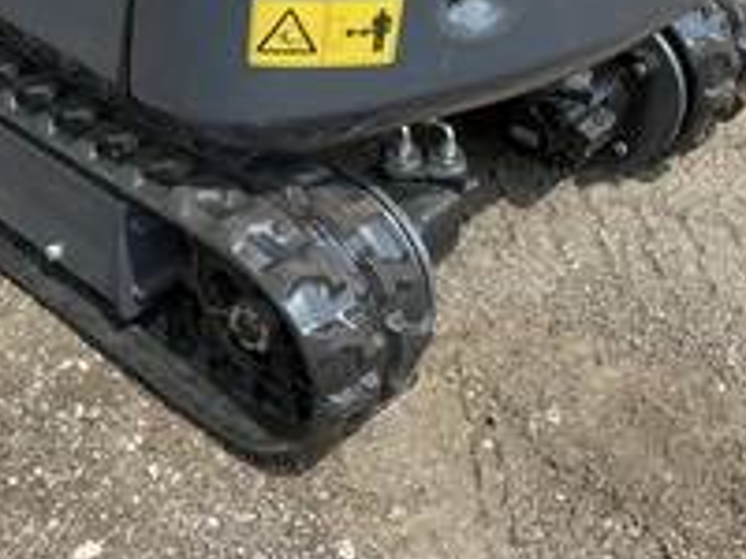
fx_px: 1250
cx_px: 168
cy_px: 119
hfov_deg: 32.5
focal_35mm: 58
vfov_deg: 24.9
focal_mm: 3
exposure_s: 1/386
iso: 25
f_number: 1.8
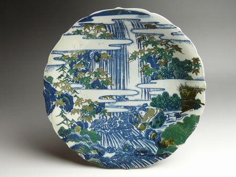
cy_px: 88
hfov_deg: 42.1
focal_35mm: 45
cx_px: 118
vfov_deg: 32.2
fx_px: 307
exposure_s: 1/30
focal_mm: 4.6
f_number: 2.8
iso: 125
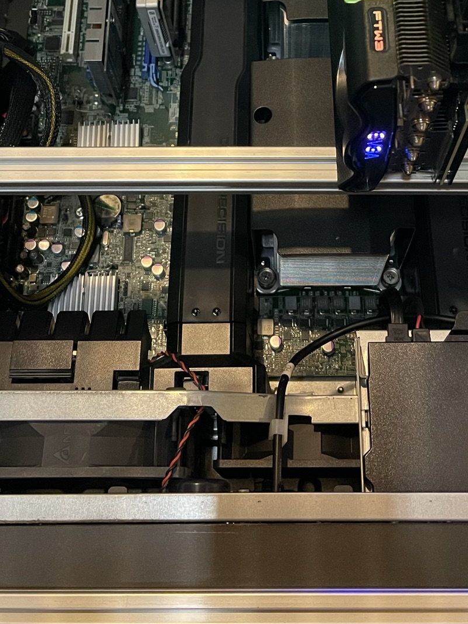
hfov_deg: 29.1
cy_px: 100
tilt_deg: -64.3
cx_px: 271
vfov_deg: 36.5
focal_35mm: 50
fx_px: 901
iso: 640
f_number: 1.6
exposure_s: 1/39
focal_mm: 5.1
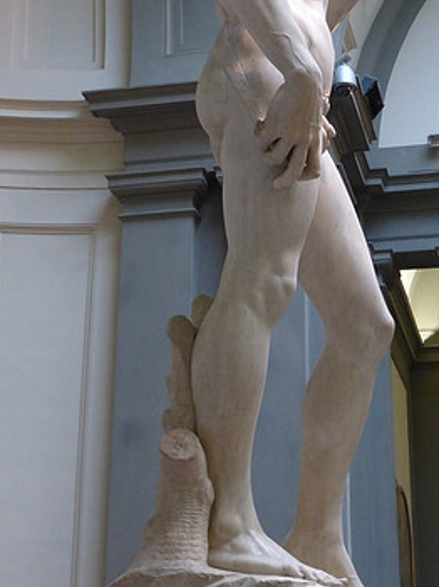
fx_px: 1151
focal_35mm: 68
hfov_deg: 21.5
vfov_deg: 28.4
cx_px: 279
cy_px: 184
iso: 400
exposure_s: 1/20
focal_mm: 7.4
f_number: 3.9
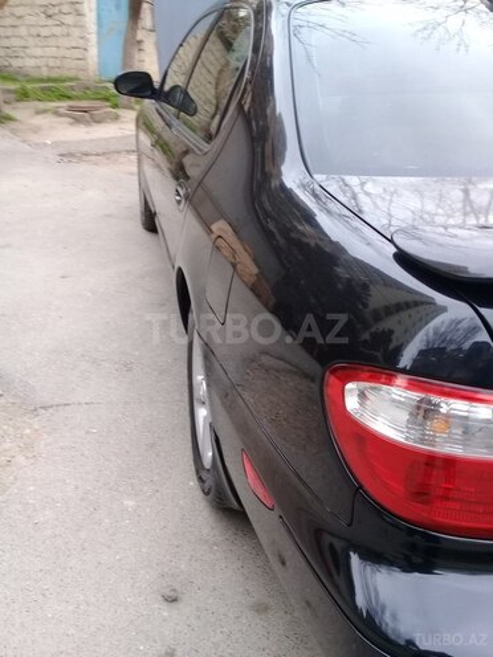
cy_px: 328
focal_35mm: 31
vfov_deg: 58.4
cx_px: 246
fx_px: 589
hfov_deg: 45.4
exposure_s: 1/100
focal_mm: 3.3
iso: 50
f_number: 2.2
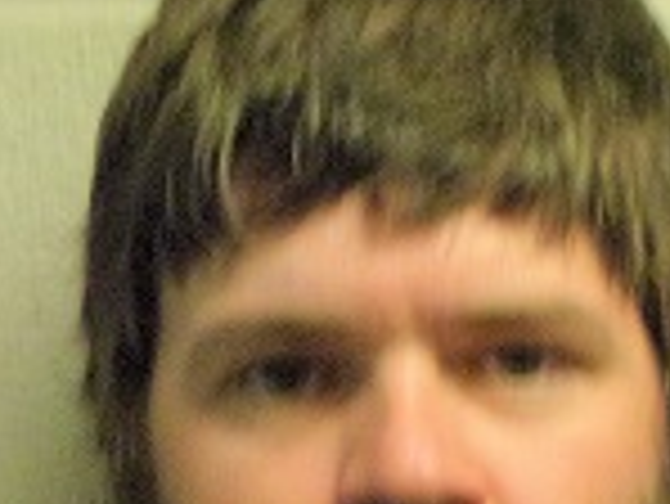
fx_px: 2751
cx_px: 371
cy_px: 482
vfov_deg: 10.4
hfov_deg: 13.9
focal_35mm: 142
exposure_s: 1/34
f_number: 4.1
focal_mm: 8.3
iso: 400
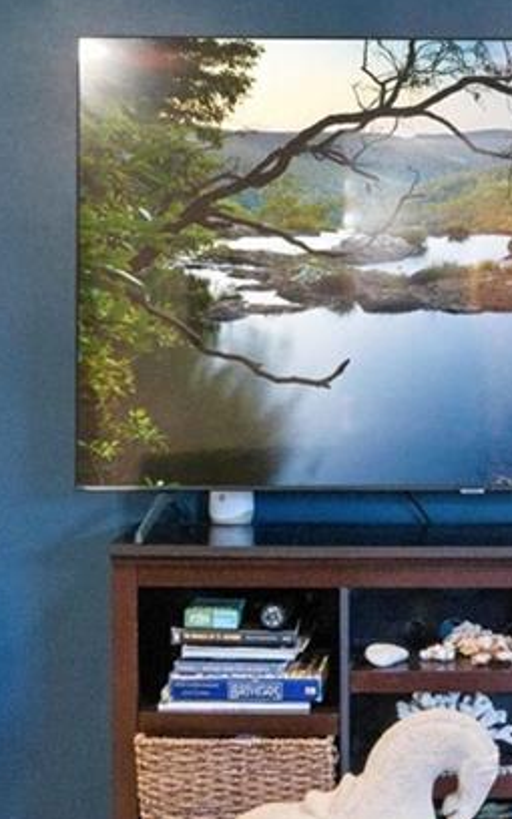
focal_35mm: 64
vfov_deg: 32.0
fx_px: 1429
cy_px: 407
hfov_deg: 19.8
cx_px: 492
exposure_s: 1/15
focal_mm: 16
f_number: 8
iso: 1000
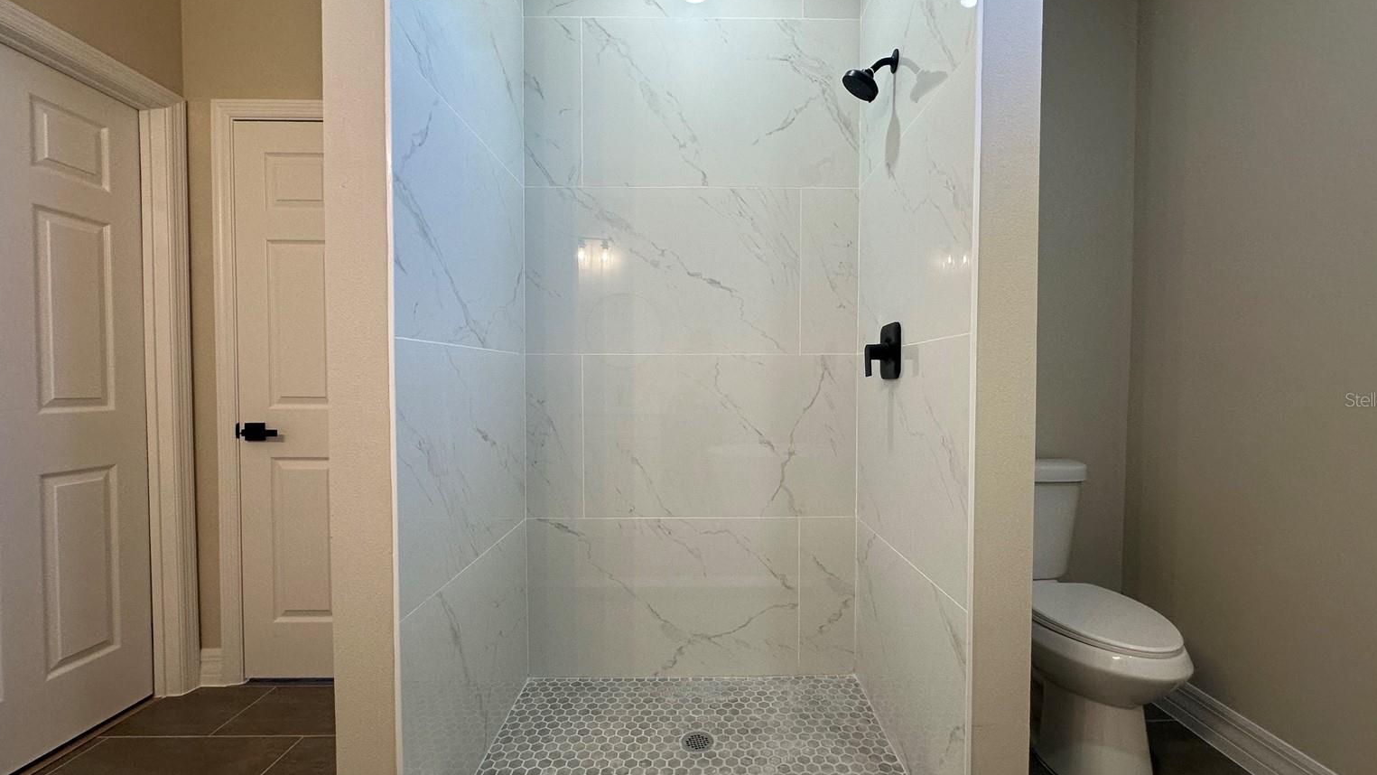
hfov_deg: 99.3
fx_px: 584
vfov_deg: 67.1
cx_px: 708
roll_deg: +0.0
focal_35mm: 16
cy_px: 399
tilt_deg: -1.6
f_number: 2.2
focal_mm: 2.22
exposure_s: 1/120
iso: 125
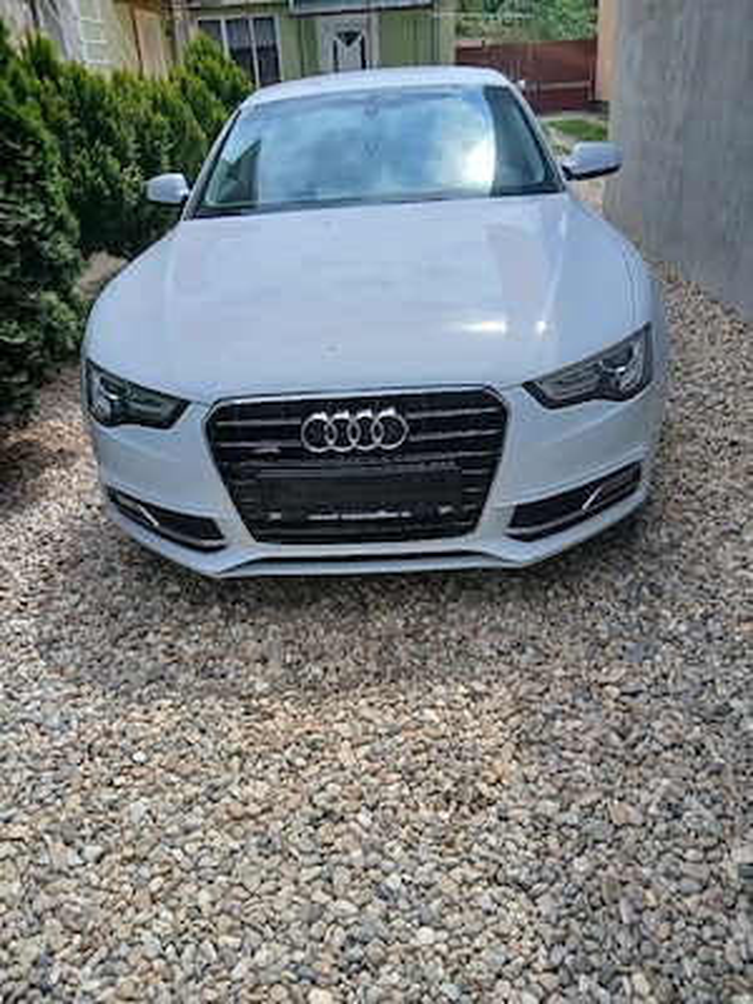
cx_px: 376
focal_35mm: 26
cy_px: 502
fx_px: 754
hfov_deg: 53.1
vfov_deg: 67.3
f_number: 1.8
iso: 20
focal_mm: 3.98
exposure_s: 1/588
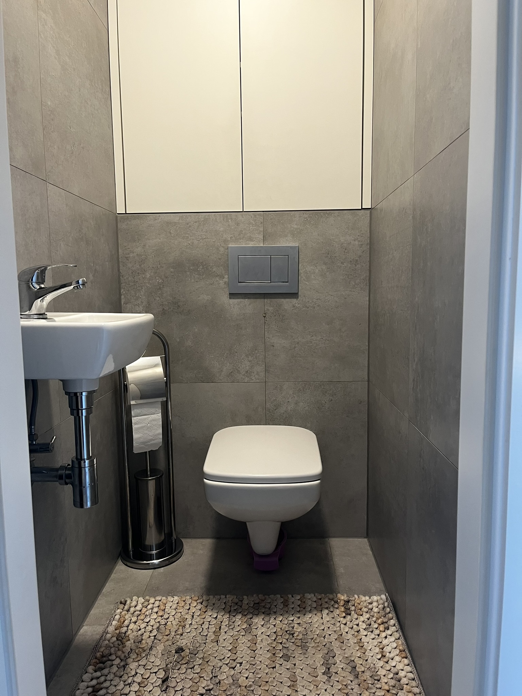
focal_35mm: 26
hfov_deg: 53.1
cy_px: 348
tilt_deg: -6.6
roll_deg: +0.6
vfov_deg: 67.3
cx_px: 261
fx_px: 523
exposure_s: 1/50
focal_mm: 5.1
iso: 100
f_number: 1.6
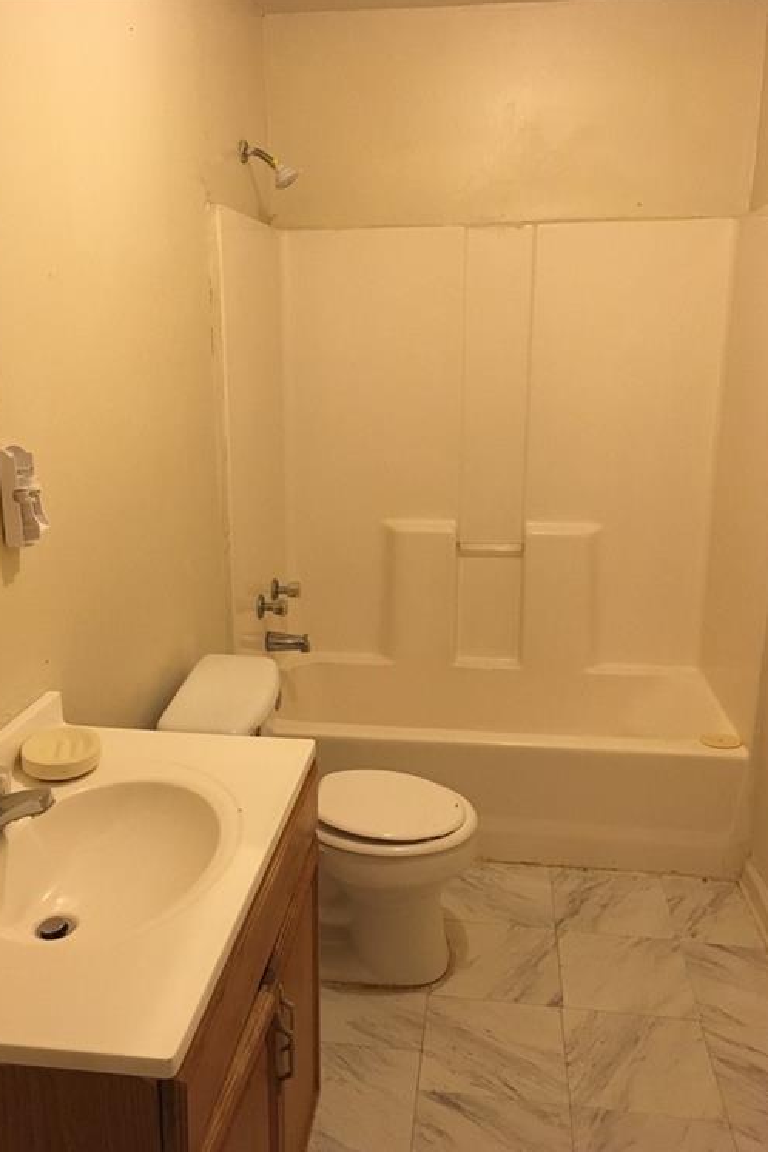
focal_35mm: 31
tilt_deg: -15.6
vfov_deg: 60.3
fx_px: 992
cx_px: 347
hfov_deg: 42.3
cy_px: 584
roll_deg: +0.6
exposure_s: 1/30
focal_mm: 4.15
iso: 250
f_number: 2.2
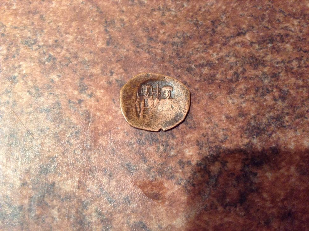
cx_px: 154
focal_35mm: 33
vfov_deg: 42.8
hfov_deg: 55.4
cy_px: 116
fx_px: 294
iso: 125
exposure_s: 1/24
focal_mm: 3.3
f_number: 2.4
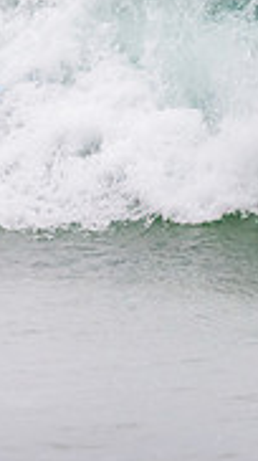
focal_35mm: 2046
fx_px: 24953
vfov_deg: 1.1
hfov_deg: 0.6
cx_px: -218
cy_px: 141
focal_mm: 500
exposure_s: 1/1000
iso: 800
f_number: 5.6
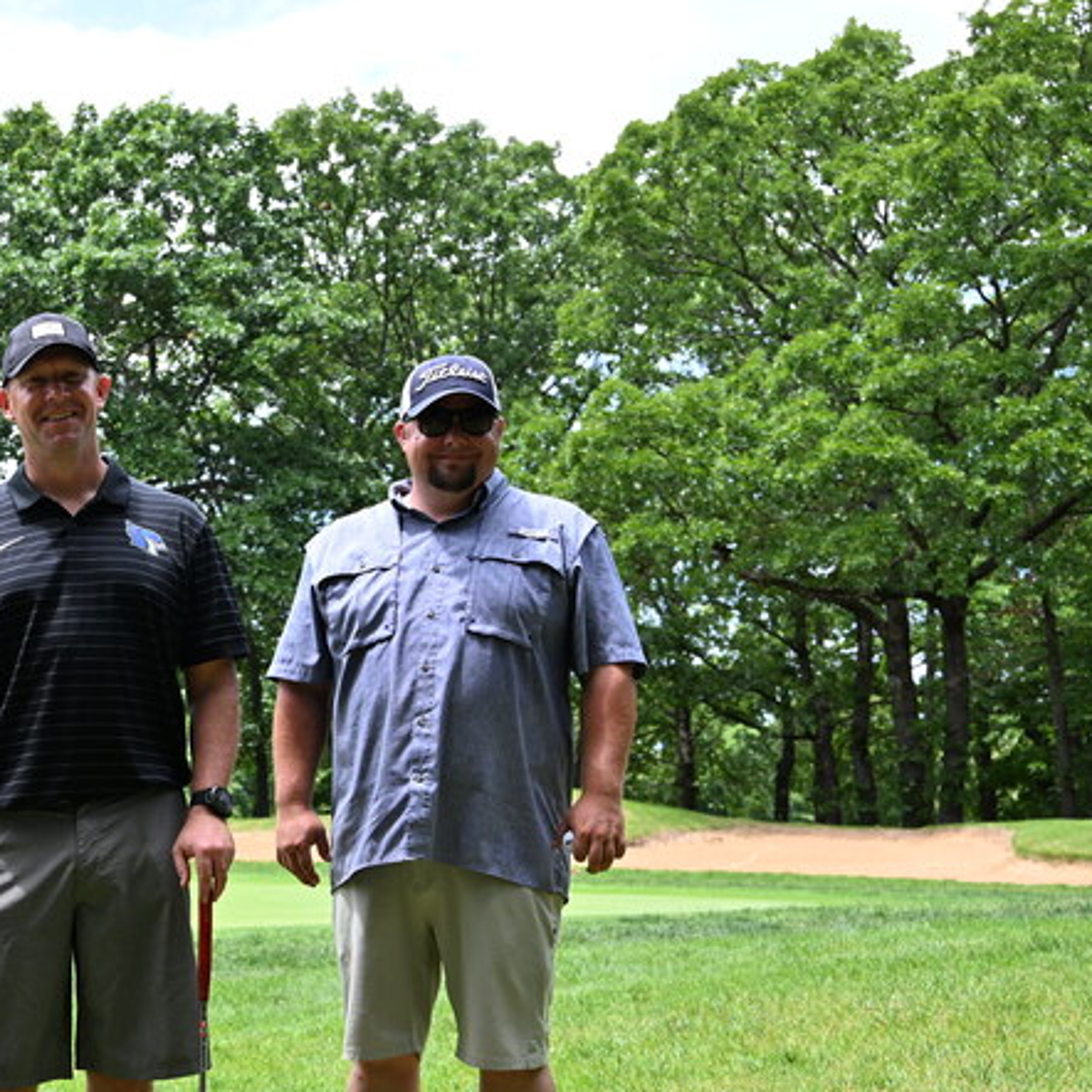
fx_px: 2248
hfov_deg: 25.6
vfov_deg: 27.2
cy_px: 698
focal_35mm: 63
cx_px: -62
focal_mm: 32
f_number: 5.6
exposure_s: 1/250
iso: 125
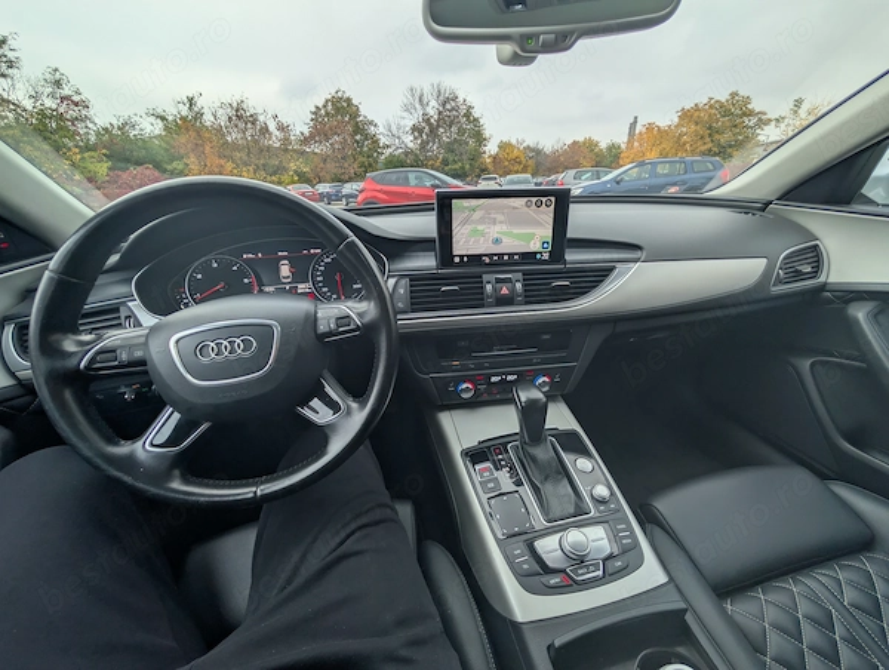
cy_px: 335
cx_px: 444
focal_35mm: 12
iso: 50
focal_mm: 2.02
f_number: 1.7
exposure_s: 1/529
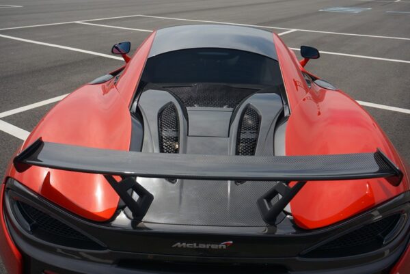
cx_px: 205
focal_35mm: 32
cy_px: 137
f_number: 6.3
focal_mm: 21
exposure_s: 1/500
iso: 100
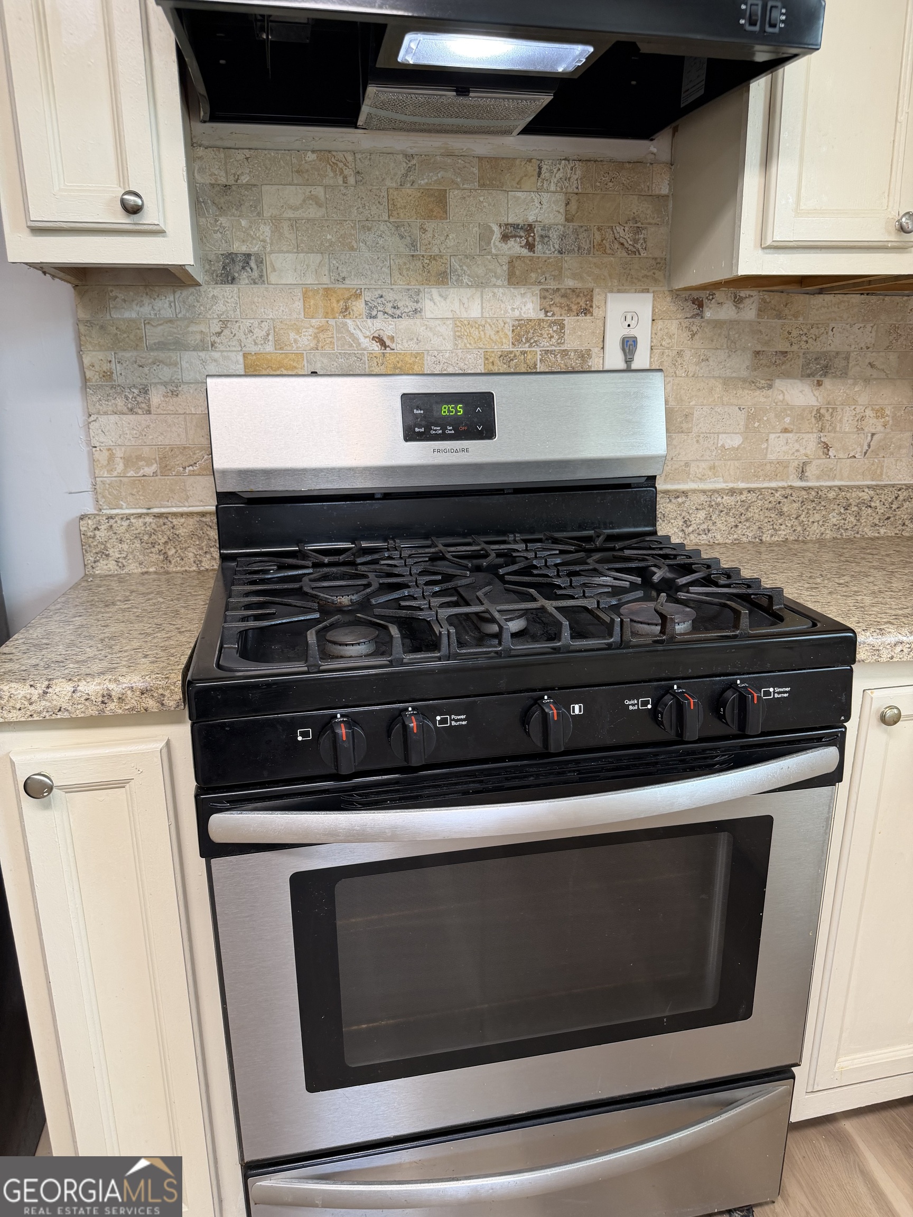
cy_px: 608
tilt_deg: -15.0
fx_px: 844
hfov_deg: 56.8
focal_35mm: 24
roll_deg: +0.9
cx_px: 456
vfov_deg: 71.6
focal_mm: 6.76
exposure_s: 1/60
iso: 125
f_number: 1.78
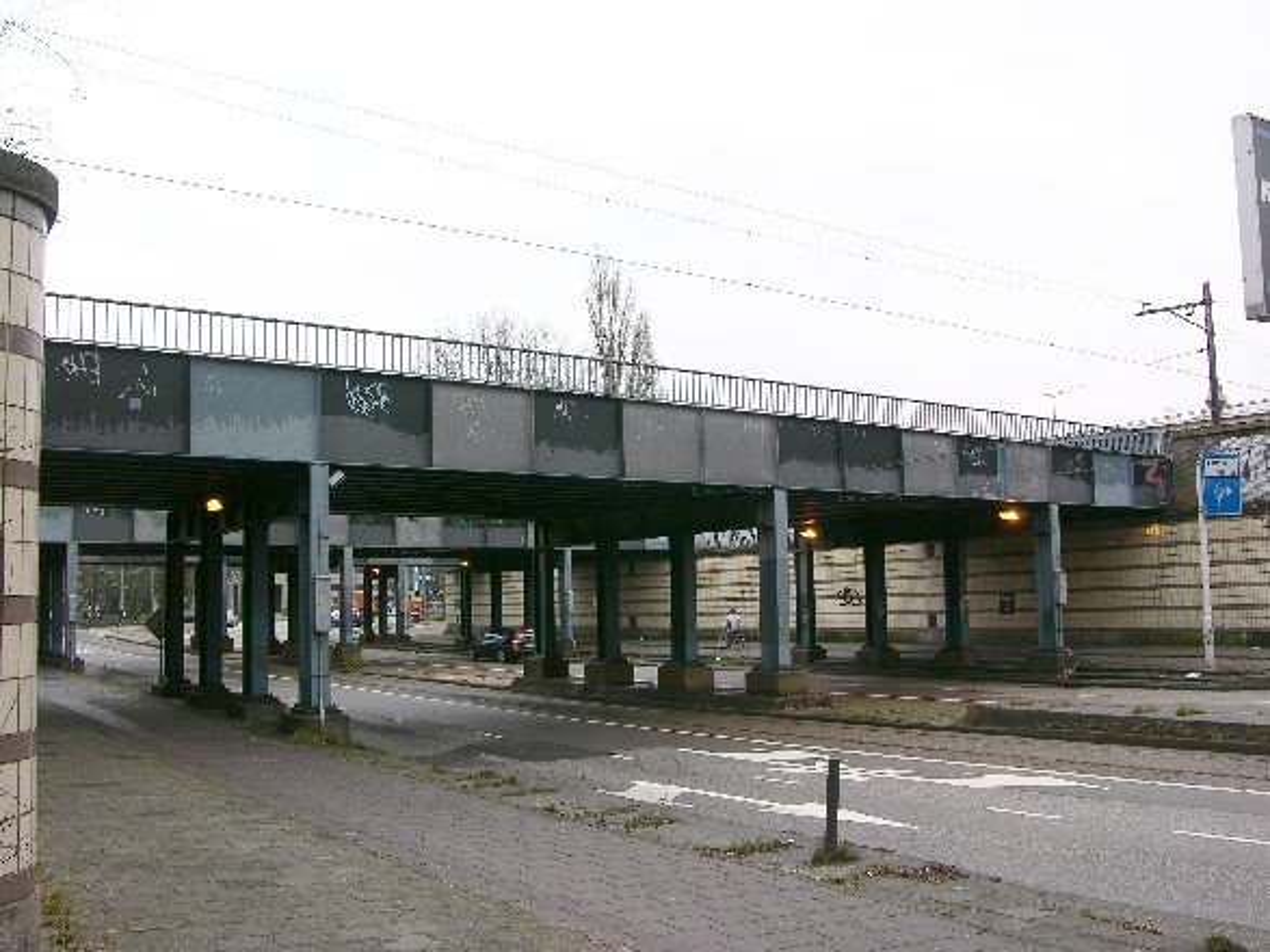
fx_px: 1284
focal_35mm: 35
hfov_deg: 52.6
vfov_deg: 40.7
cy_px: 476
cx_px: 635
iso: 50
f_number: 4.5
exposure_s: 1/48
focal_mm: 8.9
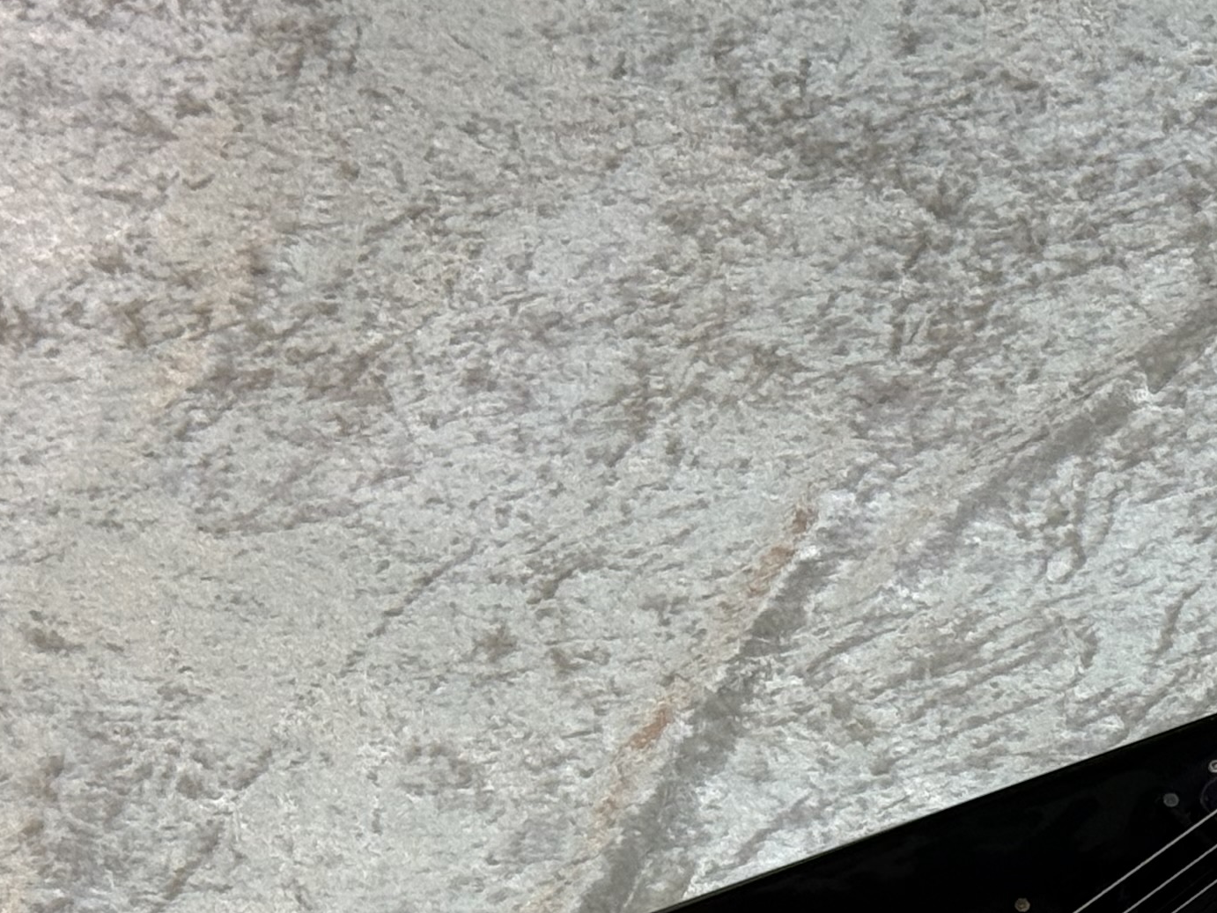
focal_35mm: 140
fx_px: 4923
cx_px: 1258
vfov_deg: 10.4
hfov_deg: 13.9
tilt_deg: -59.0
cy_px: 1125
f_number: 1.78
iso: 64
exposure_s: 1/60
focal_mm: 6.76
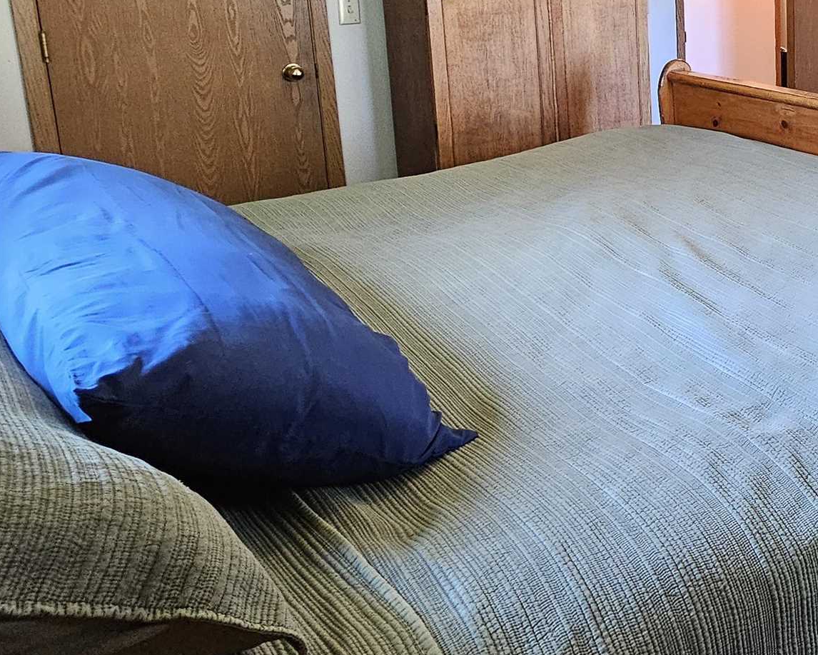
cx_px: 910
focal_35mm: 34
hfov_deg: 41.5
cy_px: 87
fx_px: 823
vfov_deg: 40.6
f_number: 2.2
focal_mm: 2.2
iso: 500
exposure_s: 1/30
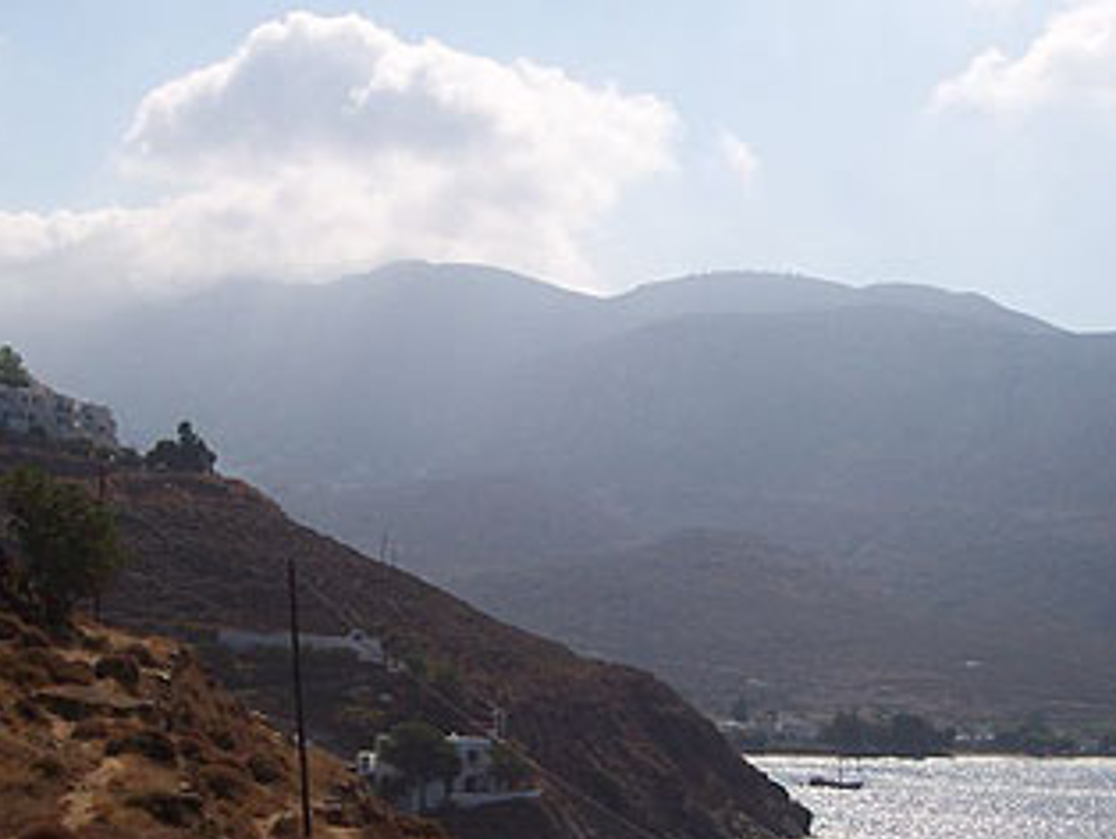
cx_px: 544
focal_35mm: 66
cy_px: 572
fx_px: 2129
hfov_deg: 29.4
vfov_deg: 22.2
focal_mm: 7
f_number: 5.6
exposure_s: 1/1000
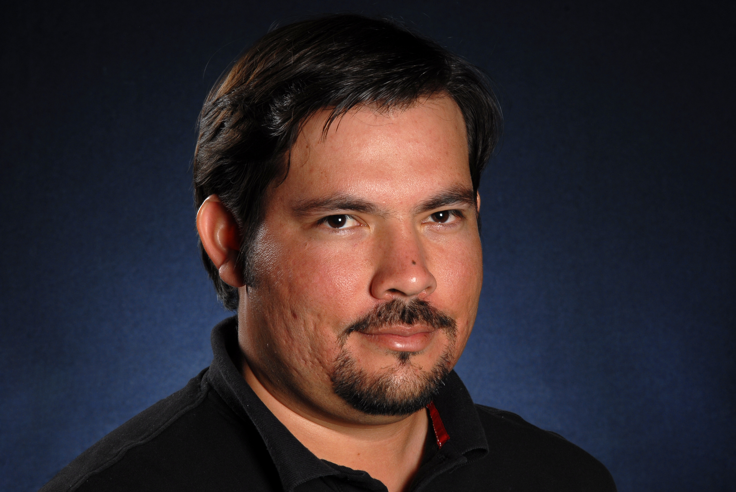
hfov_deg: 10.1
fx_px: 4145
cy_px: 246
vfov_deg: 6.8
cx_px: 368
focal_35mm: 202
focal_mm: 135
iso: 160
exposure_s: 1/125
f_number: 11
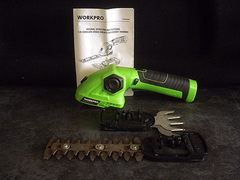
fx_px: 250
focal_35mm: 36
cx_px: 120
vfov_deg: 39.7
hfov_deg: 51.4
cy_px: 90
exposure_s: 1/4
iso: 400
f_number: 2.8
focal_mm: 6
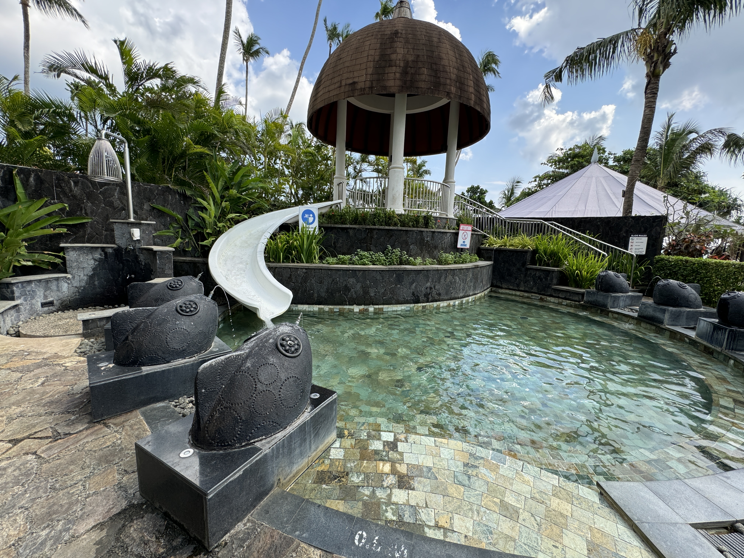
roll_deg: -2.5
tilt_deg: -8.3
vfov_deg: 85.7
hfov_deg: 102.1
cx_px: 372
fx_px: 301
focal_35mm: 14
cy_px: 279
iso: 40
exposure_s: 1/397
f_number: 2.2
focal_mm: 2.22
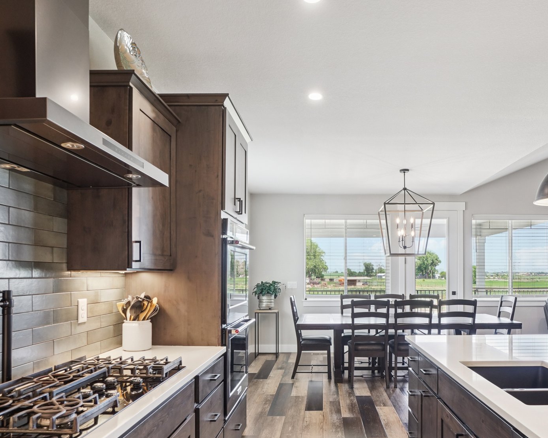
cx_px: 322
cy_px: 269
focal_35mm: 25
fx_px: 405
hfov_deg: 67.6
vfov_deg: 56.2
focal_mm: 12
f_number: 8
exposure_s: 1/25
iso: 400
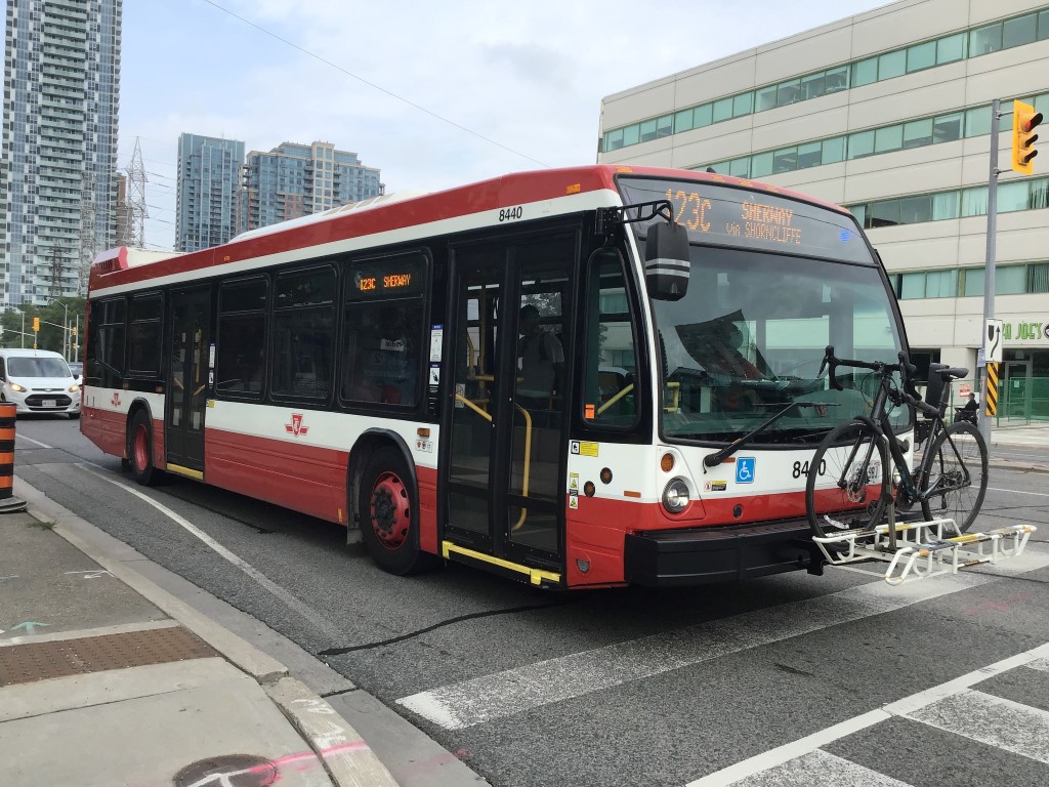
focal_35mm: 31
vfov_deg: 45.4
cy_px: 394
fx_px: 939
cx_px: 524
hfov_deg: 58.4
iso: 25
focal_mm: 3.3
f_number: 2.4
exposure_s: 1/604
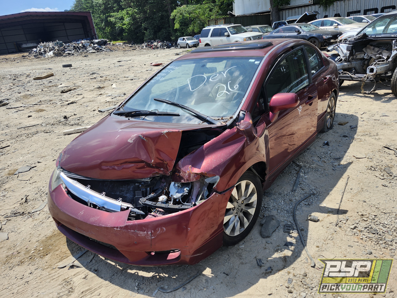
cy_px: 149
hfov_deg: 73.9
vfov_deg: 58.9
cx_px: 198
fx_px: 264
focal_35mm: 23
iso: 25
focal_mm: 5.54
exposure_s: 1/1139
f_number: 1.8
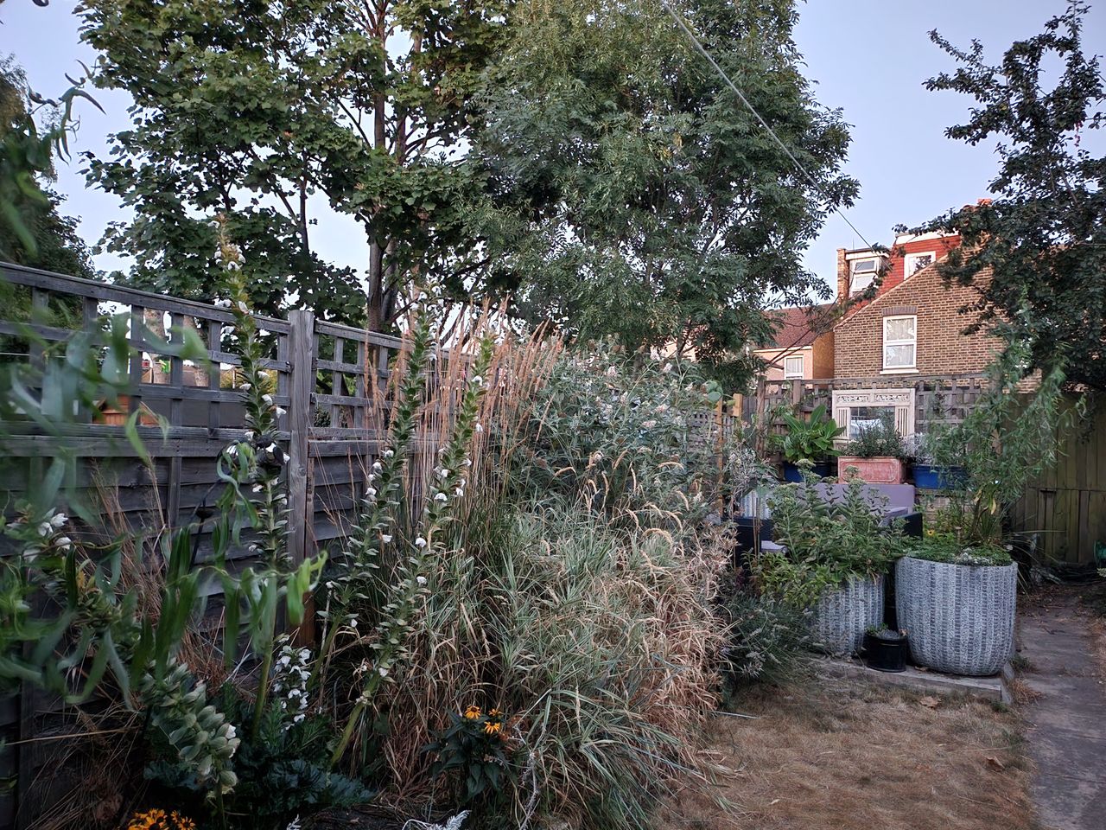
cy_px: 415
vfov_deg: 56.8
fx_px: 767
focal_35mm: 24
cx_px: 553
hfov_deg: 71.6
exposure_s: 1/10
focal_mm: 5
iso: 1250
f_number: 1.8
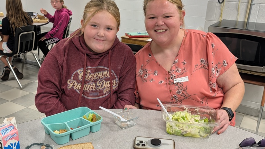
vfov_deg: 33.5
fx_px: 246
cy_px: 96
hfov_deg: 56.6
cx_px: 133
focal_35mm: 35
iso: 79
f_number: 1.68
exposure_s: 1/30
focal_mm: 6.9
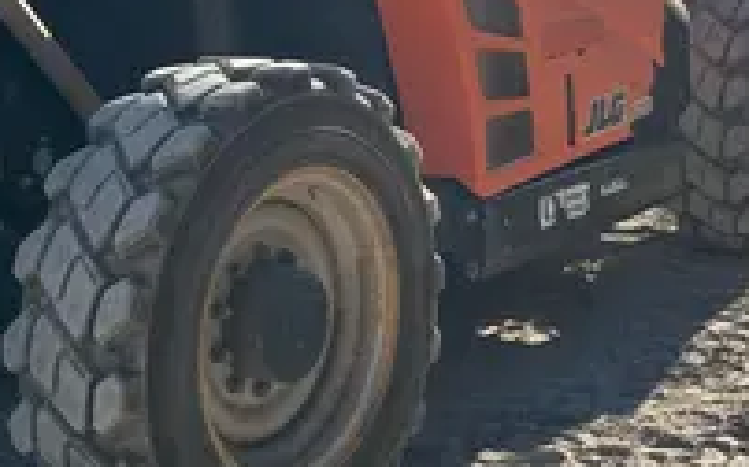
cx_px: 378
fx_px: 1530
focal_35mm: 75
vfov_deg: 17.2
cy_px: 61
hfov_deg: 27.5
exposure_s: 1/2571
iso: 50
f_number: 1.6
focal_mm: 5.1
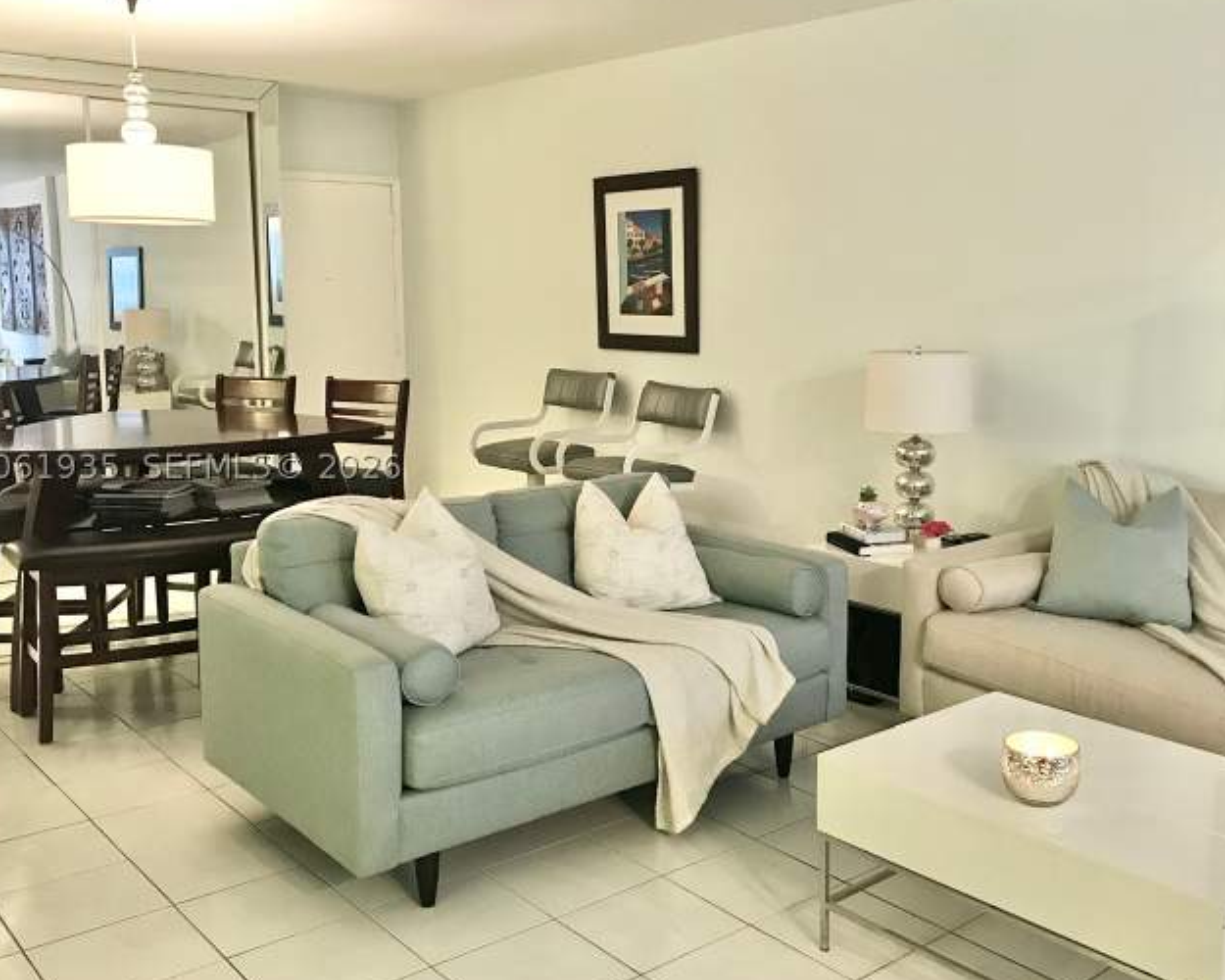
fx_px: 1269
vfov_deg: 42.2
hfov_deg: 51.4
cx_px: 702
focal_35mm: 35
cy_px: 466
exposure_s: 1/9
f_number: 1.8
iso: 100
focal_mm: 3.99
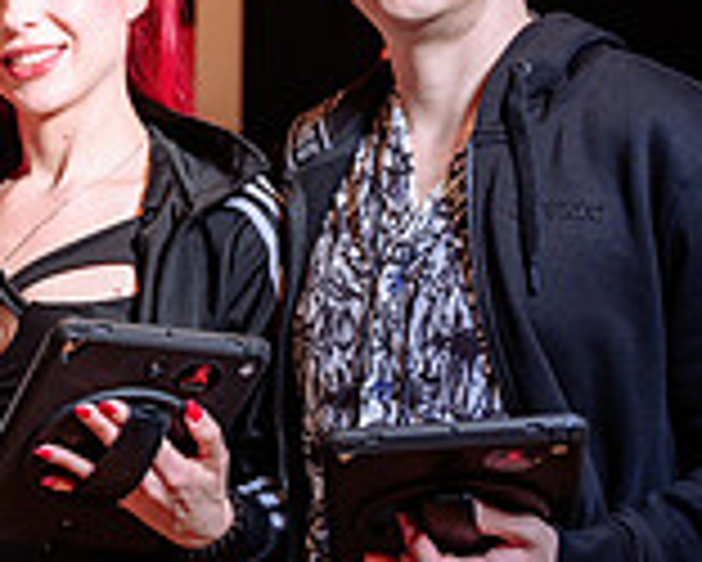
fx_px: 2536
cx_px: -180
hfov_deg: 15.1
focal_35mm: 122
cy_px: 299
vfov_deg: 12.7
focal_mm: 35
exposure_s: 1/60
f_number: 3.5
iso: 500
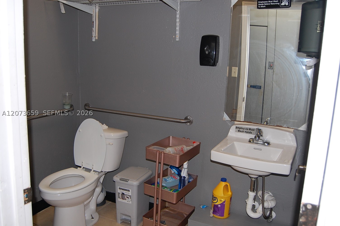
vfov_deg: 39.9
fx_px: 311
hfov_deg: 57.3
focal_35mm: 33
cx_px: 170
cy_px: 113
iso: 400
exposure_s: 1/60
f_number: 3.8
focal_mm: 22
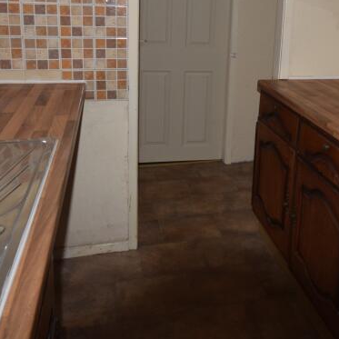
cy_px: 73
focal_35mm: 35
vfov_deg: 45.1
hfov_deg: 46.3
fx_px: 388
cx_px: 231
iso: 100
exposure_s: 1/60
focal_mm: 10
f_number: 4
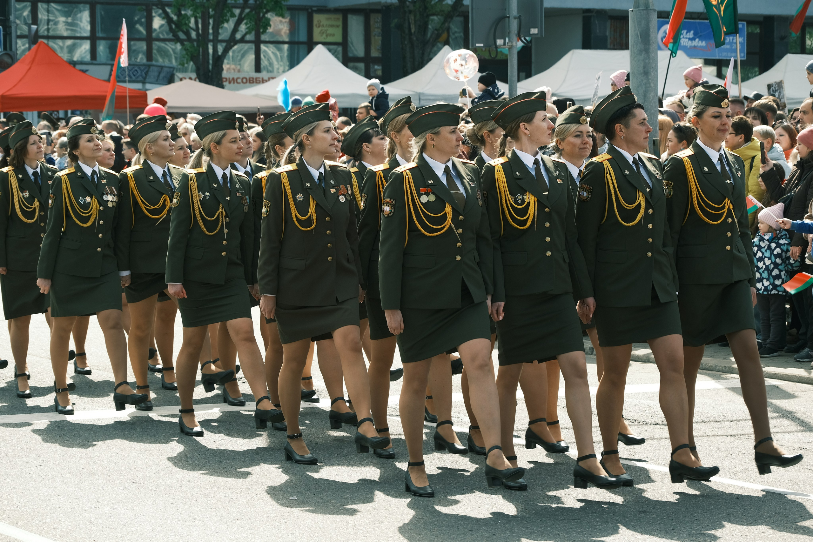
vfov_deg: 13.0
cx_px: 406
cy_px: 271
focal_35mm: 105
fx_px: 2371
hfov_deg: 19.5
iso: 200
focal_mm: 70
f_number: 6.4
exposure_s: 1/320
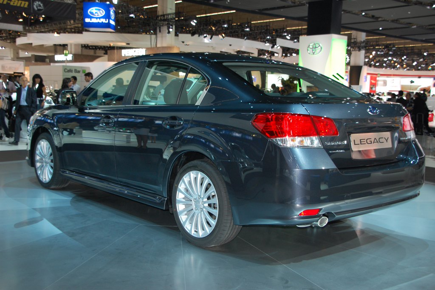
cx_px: 218
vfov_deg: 29.8
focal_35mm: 45
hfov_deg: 43.6
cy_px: 145
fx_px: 543
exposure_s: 1/60
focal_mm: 30
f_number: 4.5
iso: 400
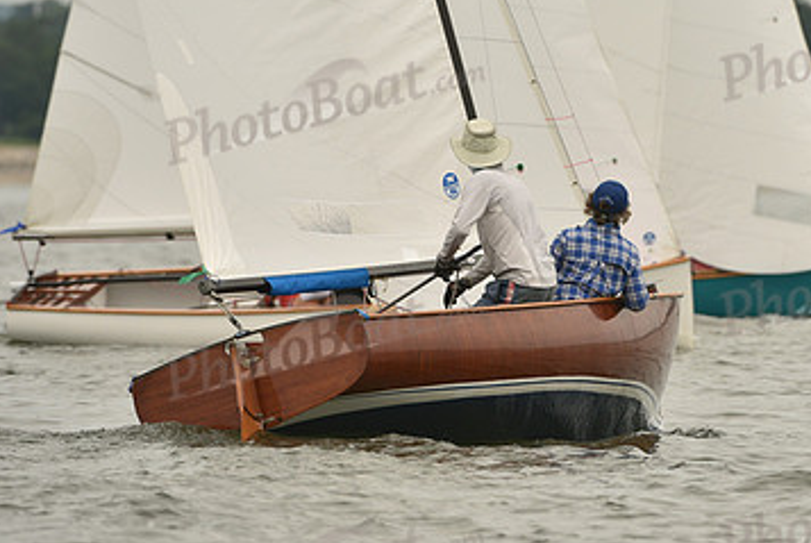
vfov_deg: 2.1
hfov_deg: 3.2
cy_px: 192
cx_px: 604
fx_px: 14638
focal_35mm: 649
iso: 320
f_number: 7.1
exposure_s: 1/1250
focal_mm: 400
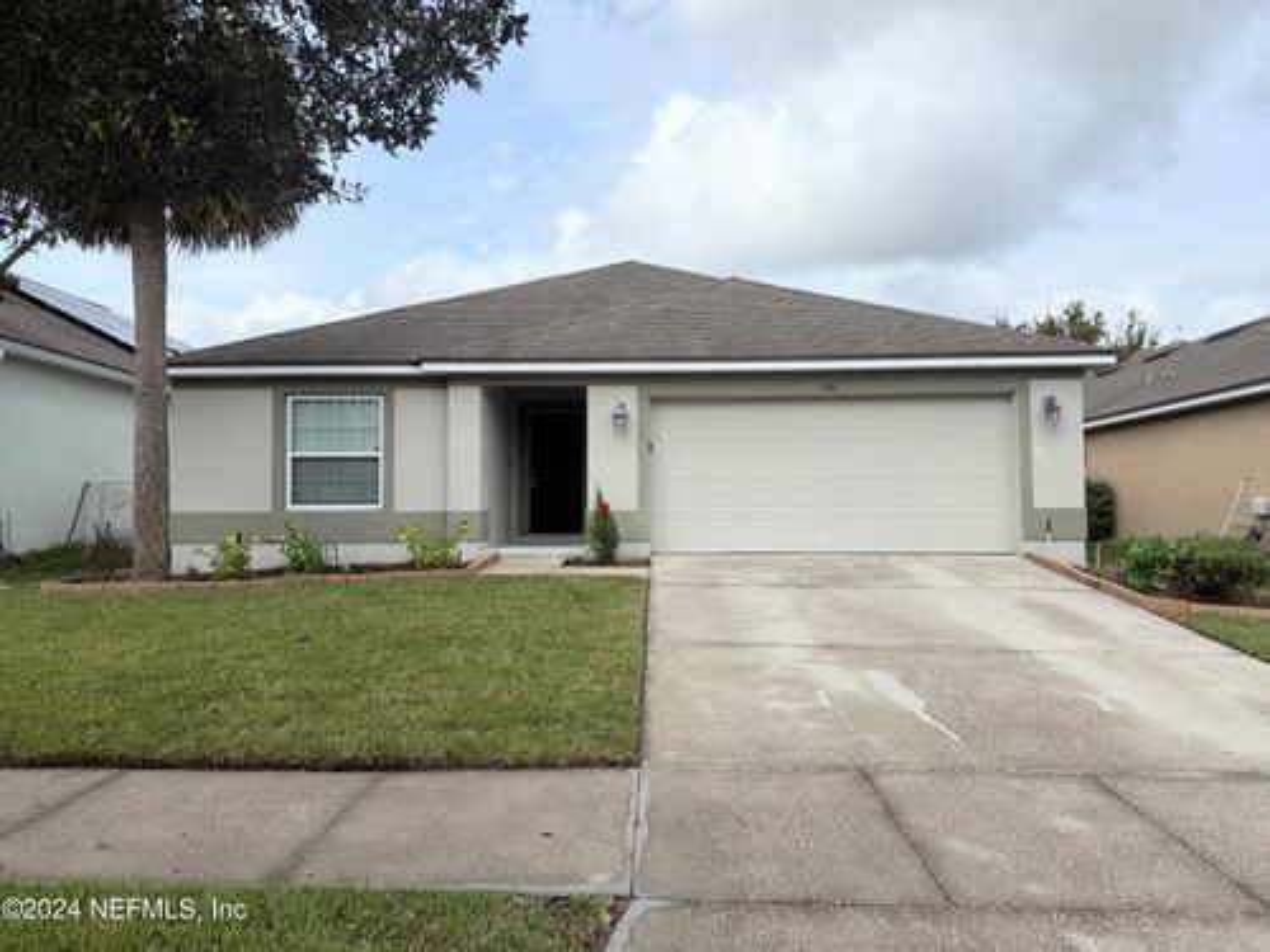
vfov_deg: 56.8
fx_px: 881
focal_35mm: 24
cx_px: 635
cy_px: 476
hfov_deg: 71.6
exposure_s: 1/5714
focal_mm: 6.76
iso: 80
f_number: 1.78
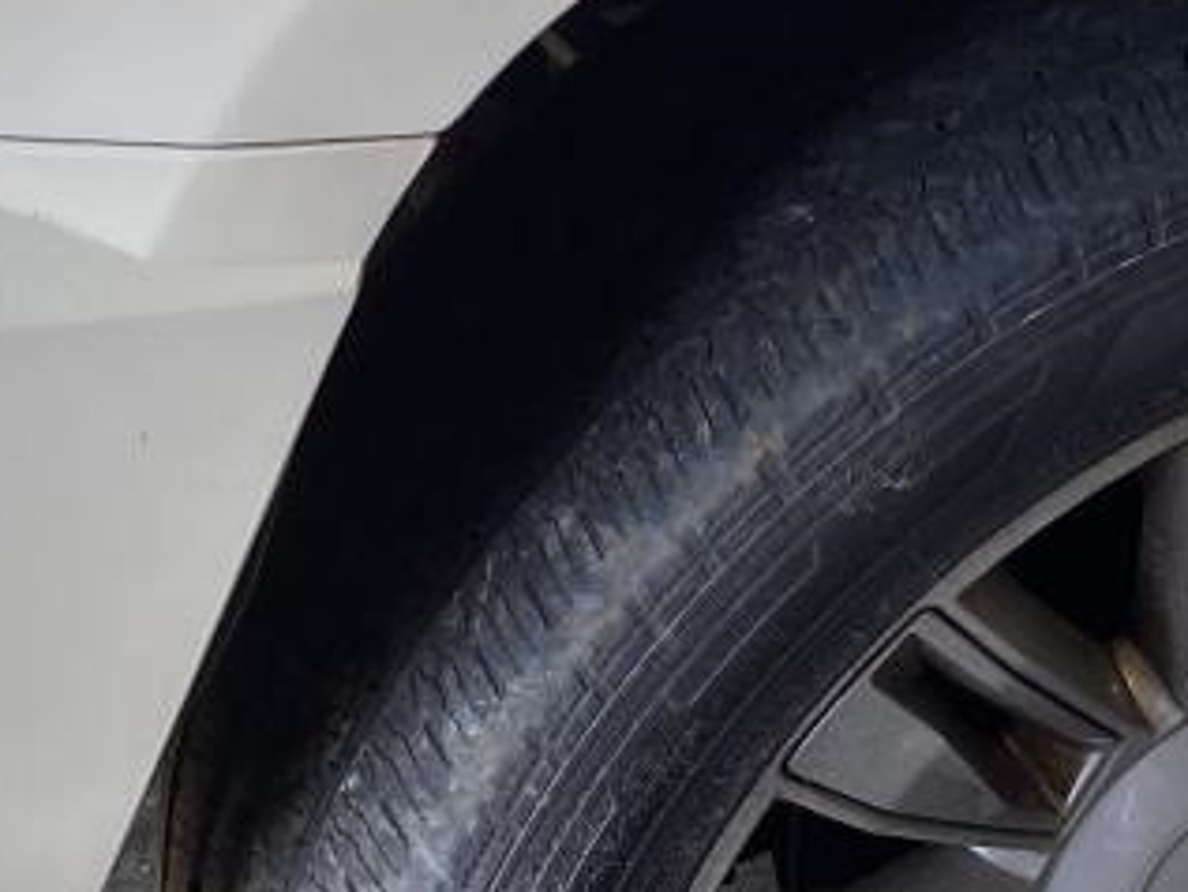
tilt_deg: -27.5
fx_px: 3605
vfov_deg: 13.5
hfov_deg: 18.5
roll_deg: -8.8
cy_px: -349
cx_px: 1023
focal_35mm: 105
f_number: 1.8
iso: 32
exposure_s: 1/123
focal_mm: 4.25
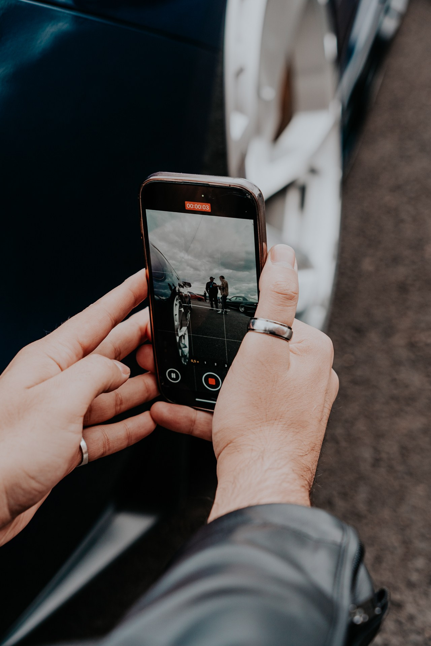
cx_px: 216
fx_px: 1257
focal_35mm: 70
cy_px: 323
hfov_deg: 19.5
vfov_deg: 28.8
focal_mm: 70
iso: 125
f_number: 5
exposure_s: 1/160
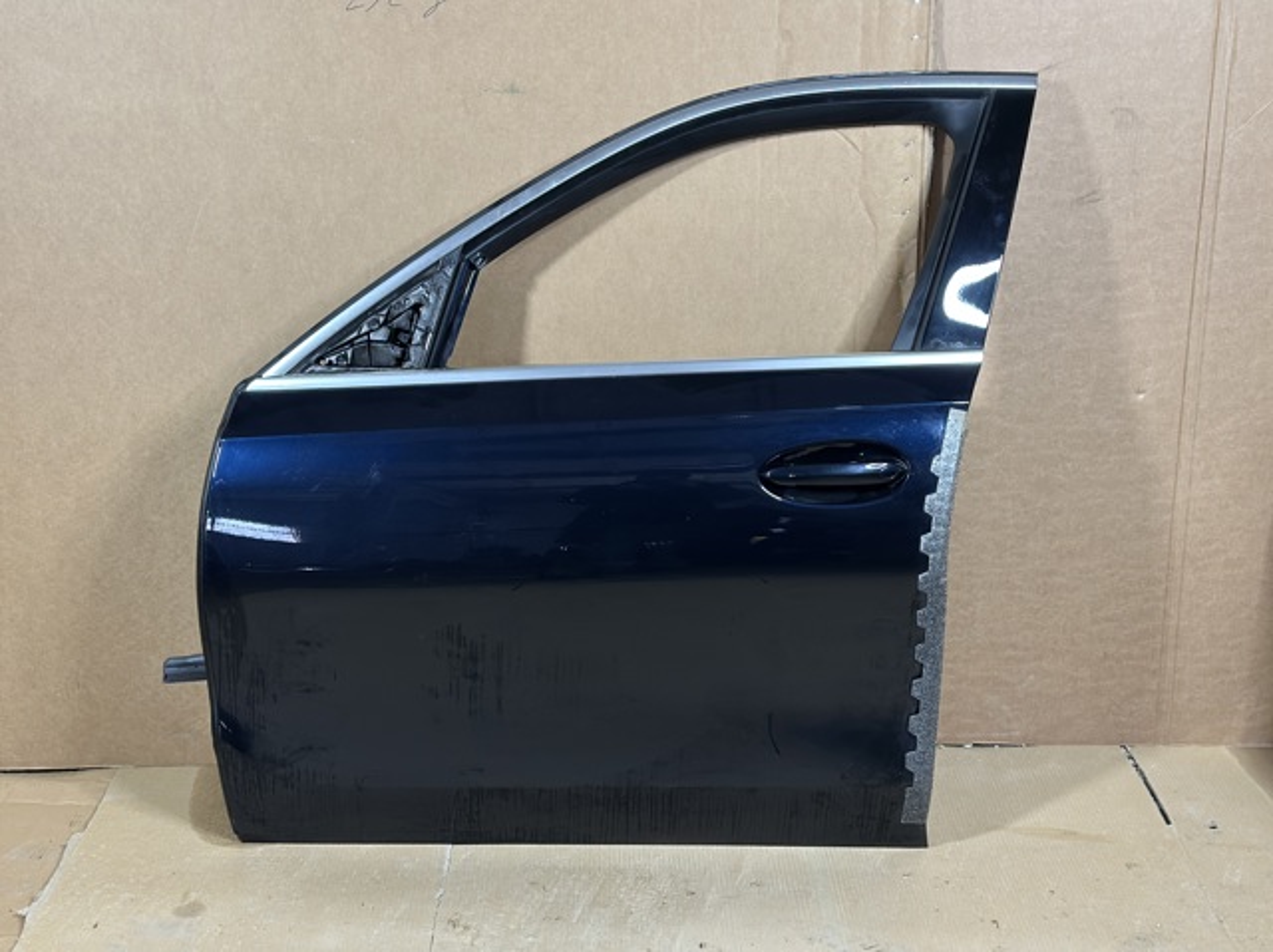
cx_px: 636
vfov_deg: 30.2
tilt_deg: -18.2
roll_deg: +0.1
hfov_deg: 39.7
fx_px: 1764
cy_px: 476
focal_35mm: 48
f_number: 1.78
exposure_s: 1/50
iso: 320
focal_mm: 6.86
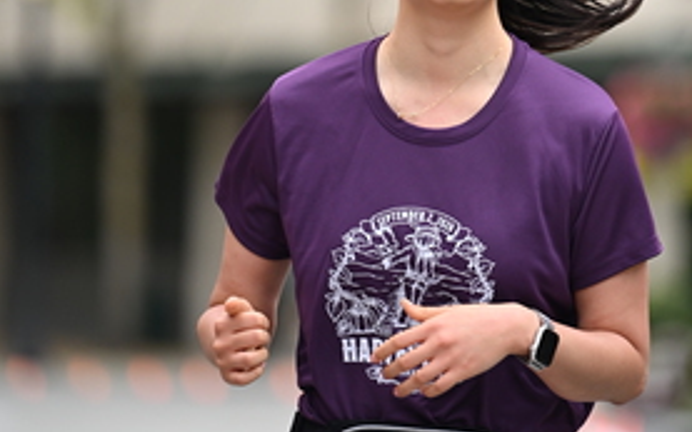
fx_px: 7448
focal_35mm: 395
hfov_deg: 5.3
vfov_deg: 3.3
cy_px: 47
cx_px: 438
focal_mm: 195
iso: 640
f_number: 2.8
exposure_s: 1/1600
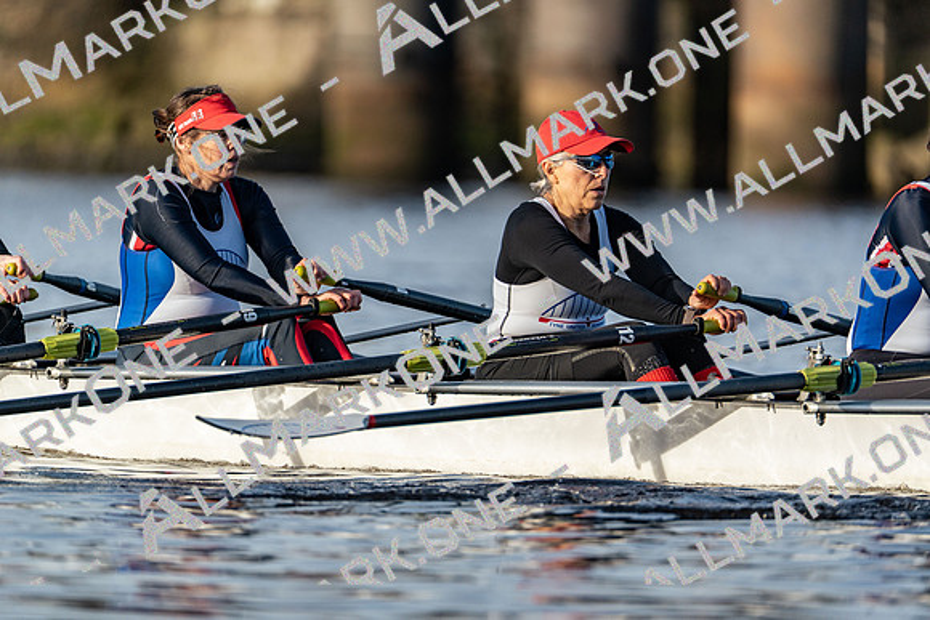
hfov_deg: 3.4
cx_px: 465
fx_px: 15503
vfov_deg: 2.3
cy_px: 310
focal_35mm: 600
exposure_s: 1/2000
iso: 640
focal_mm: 600
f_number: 6.3
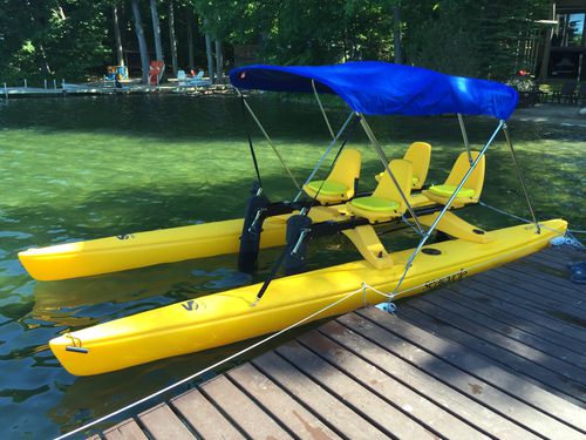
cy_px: 220
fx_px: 491
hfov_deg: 61.7
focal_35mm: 29
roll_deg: -1.0
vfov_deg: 48.2
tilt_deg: -16.2
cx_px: 293
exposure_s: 1/169
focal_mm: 4.15
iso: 32
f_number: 2.2
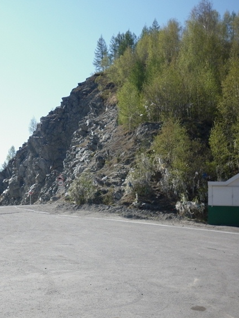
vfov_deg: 34.9
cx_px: 52
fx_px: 507
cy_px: 155
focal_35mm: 55
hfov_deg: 26.1
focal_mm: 7.1
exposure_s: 1/200
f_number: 8.4
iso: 80
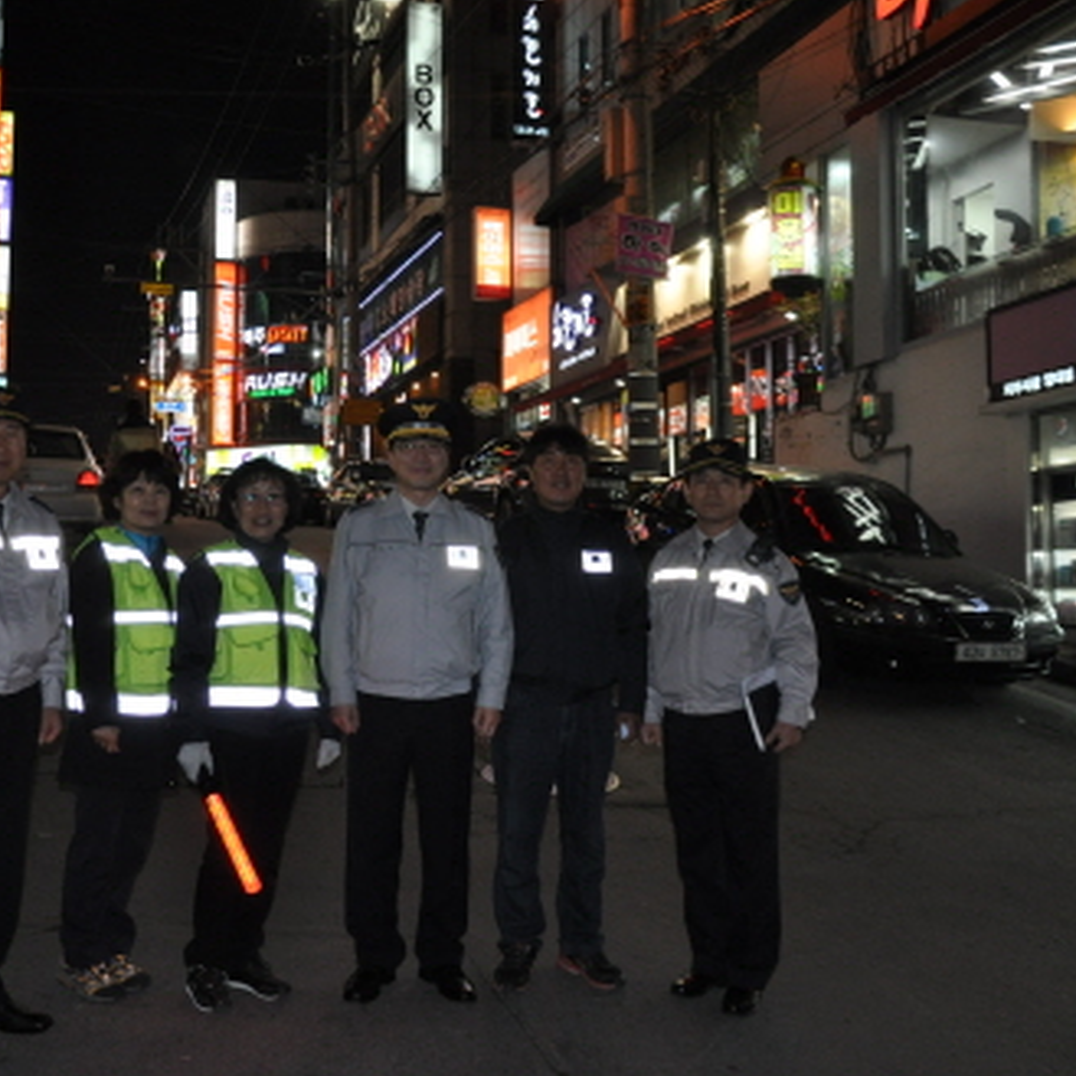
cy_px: 540
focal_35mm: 41
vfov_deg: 41.3
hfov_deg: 40.7
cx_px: 353
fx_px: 1429
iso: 800
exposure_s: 1/60
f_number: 3.8
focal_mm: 21
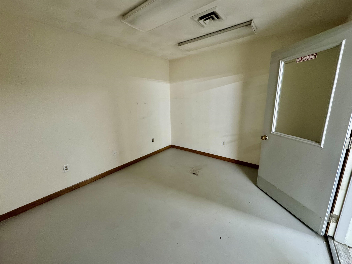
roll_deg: +1.5
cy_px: 132
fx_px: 142
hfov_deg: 102.1
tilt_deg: -13.1
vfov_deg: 85.7
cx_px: 176
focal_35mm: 14
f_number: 2.2
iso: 500
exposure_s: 1/60
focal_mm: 2.22
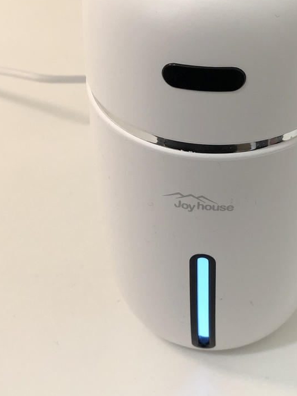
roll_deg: -0.9
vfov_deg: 22.1
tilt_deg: -37.7
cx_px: 219
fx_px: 1006
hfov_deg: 16.7
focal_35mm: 88
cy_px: 104
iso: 125
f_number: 2.4
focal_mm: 6
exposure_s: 1/33
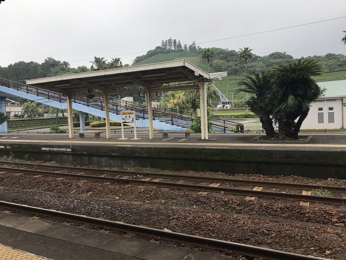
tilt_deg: -3.9
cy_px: 130
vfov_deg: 49.7
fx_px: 280
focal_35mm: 28
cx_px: 173
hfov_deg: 63.5
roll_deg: +4.2
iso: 20
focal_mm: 3.99
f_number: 1.8
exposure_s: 1/847
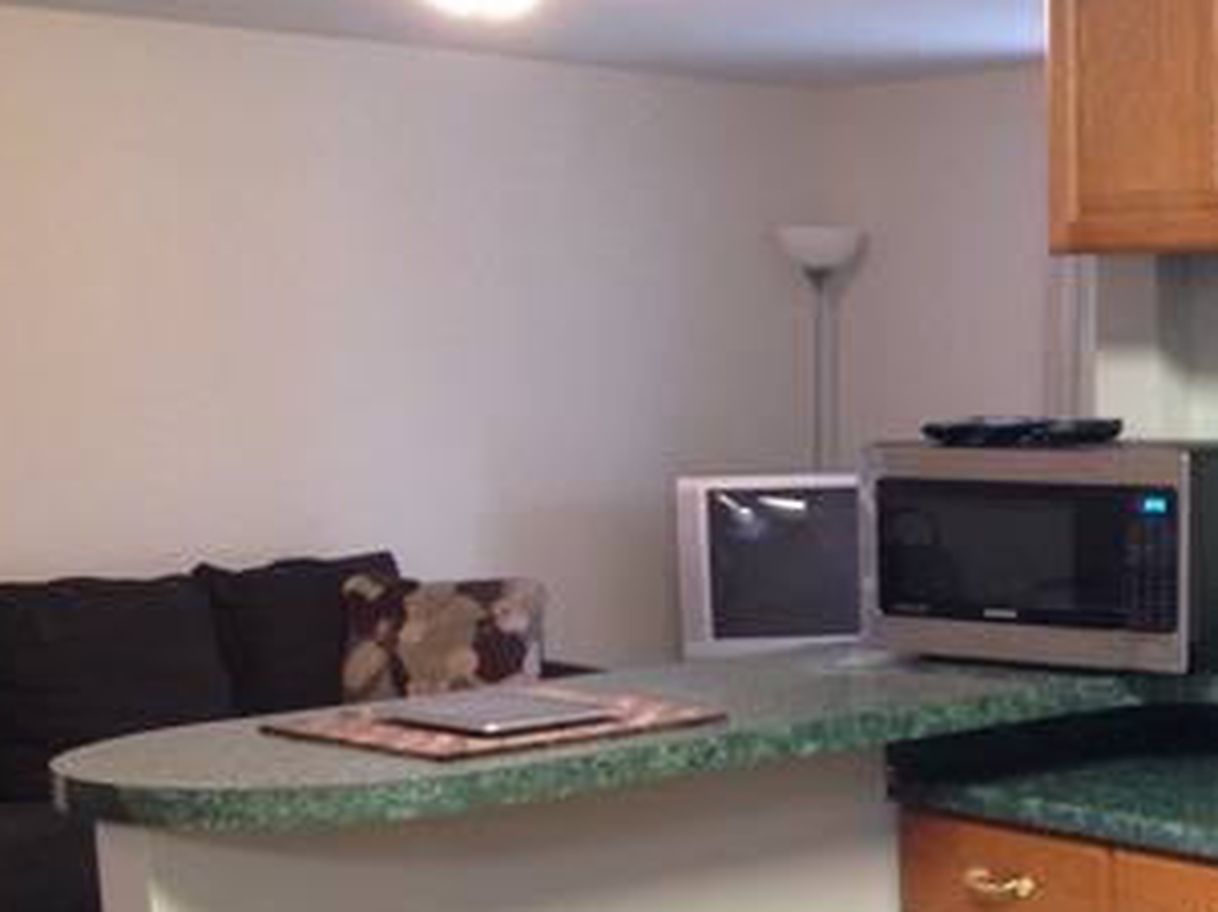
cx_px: 1113
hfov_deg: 26.8
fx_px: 2461
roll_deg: -0.1
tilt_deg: -10.4
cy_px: 738
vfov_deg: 20.7
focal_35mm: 70
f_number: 2.4
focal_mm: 4.12
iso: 160
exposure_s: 1/20
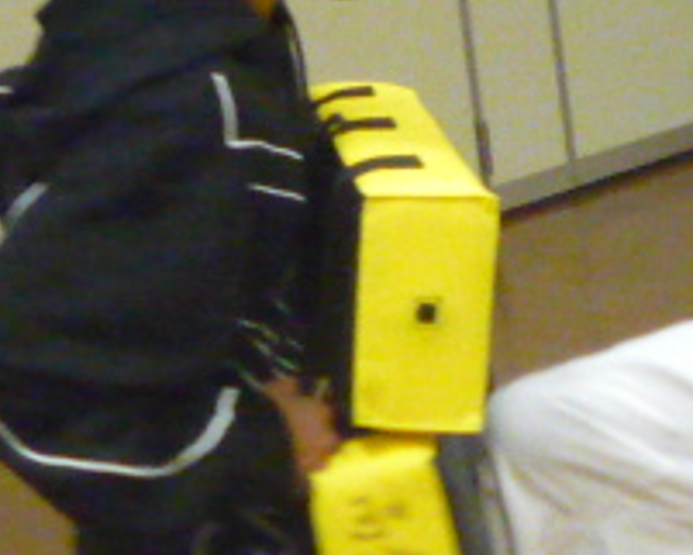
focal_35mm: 146
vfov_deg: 10.6
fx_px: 2996
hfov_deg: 13.2
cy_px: 148
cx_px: 479
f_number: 2.9
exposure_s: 1/80
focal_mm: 4.7
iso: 800
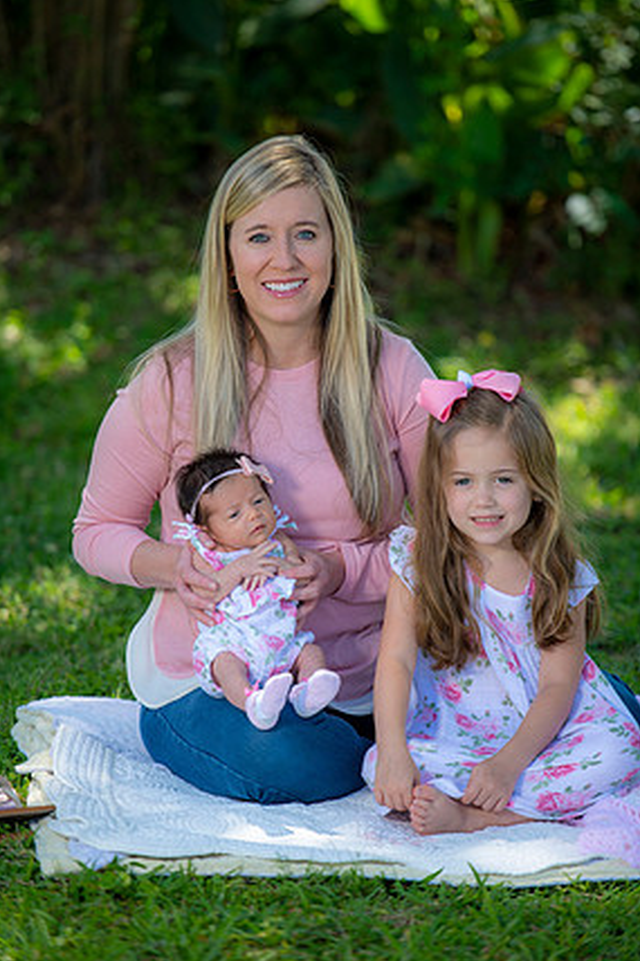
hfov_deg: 7.3
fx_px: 5044
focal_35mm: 189
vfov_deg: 10.9
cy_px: 485
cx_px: 311
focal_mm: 180
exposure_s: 1/250
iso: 100
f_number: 2.8
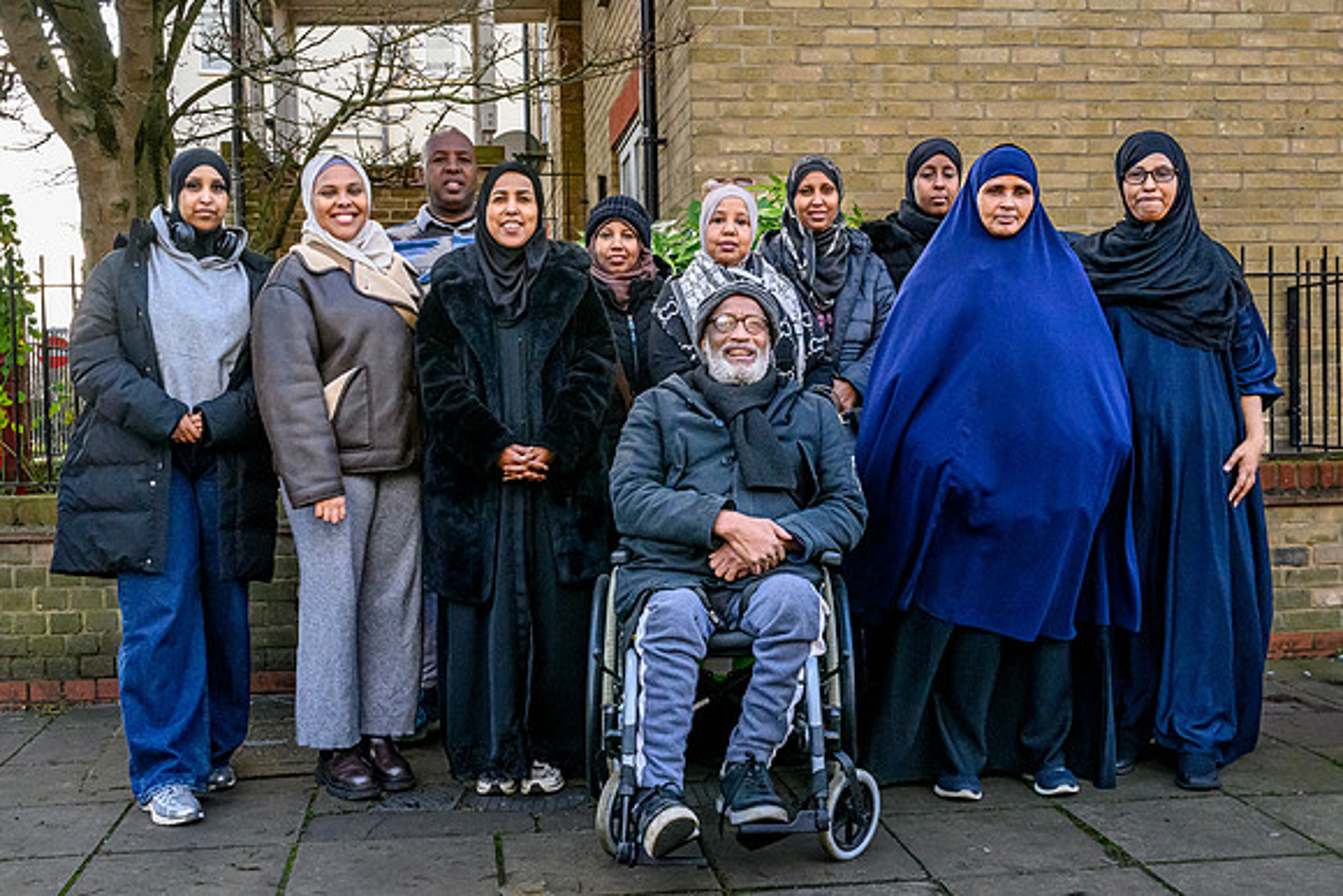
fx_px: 1443
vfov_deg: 34.5
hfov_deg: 49.9
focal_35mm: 39
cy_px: 431
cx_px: 627
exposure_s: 1/800
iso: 10000
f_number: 10
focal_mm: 35
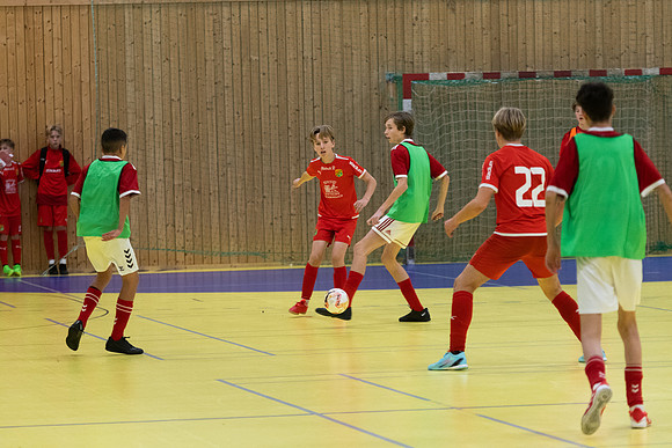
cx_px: 336
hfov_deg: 10.5
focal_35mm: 195
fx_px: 3641
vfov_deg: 7.0
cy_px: 224
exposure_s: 1/400
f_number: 3.2
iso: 4000
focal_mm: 130
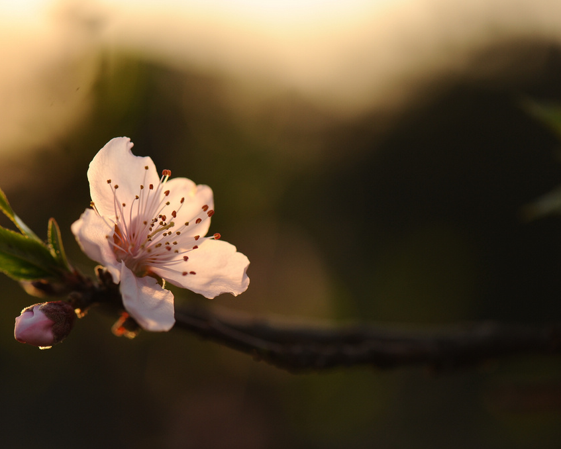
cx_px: 230
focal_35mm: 119
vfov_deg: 13.0
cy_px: 225
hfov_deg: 16.1
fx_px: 1976
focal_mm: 105
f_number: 5
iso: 800
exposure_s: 1/1250
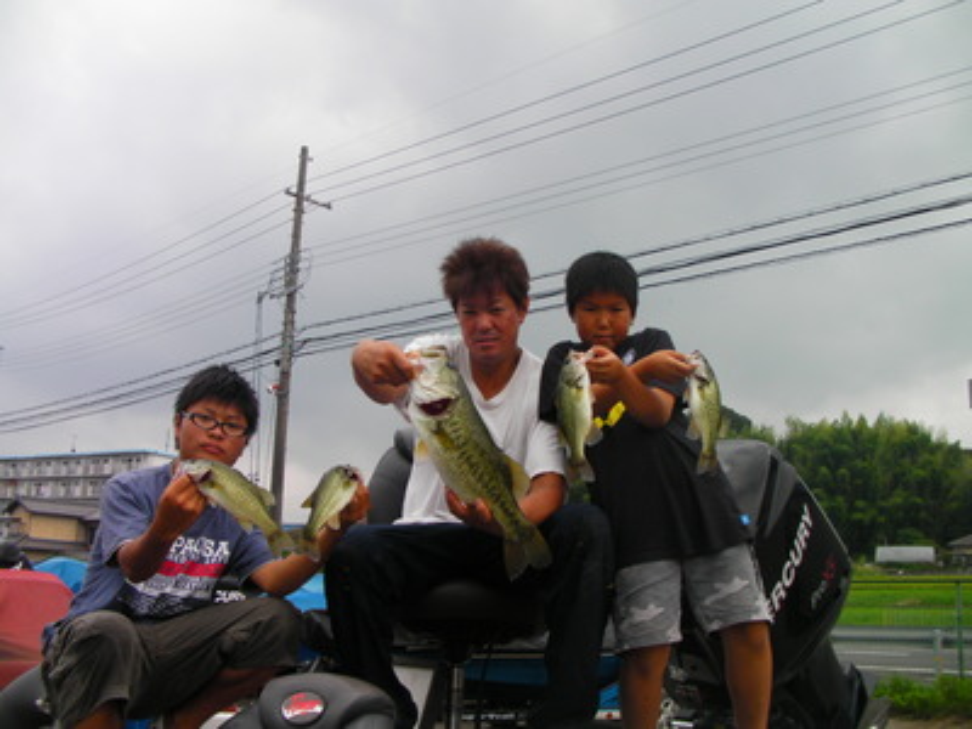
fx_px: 1067
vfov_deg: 37.7
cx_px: 486
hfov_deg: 49.0
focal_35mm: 38
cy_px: 364
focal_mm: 6.3
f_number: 3.5
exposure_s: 1/210
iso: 50
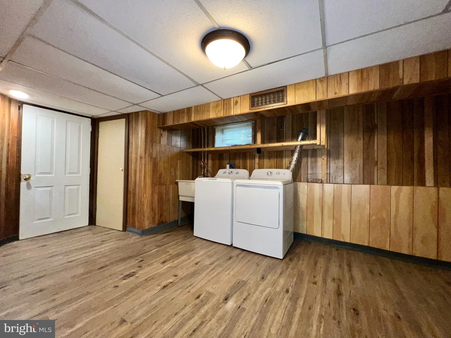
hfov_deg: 106.2
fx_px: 169
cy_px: 169
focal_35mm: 13
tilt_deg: +0.5
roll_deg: -1.0
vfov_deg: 89.9
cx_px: 226
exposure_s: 1/60
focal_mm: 1.57
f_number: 1.8
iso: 125
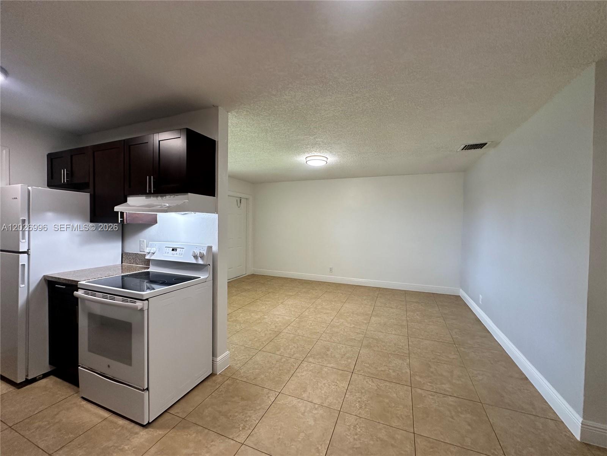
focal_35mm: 14
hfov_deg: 102.1
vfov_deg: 85.7
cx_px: 304
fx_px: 245
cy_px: 228
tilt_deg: -0.1
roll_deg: -2.0
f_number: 2.2
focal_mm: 2.22
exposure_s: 1/120
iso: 200
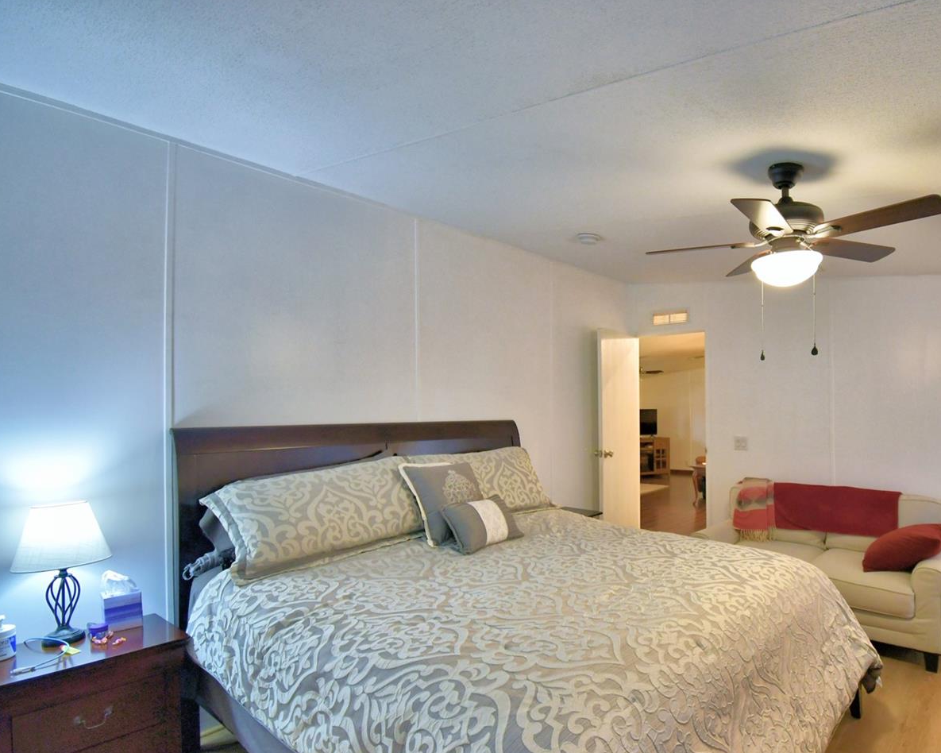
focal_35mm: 19
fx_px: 529
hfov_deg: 81.4
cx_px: 600
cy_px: 406
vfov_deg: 70.7
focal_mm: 10
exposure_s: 1/30
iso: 800
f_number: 4.5
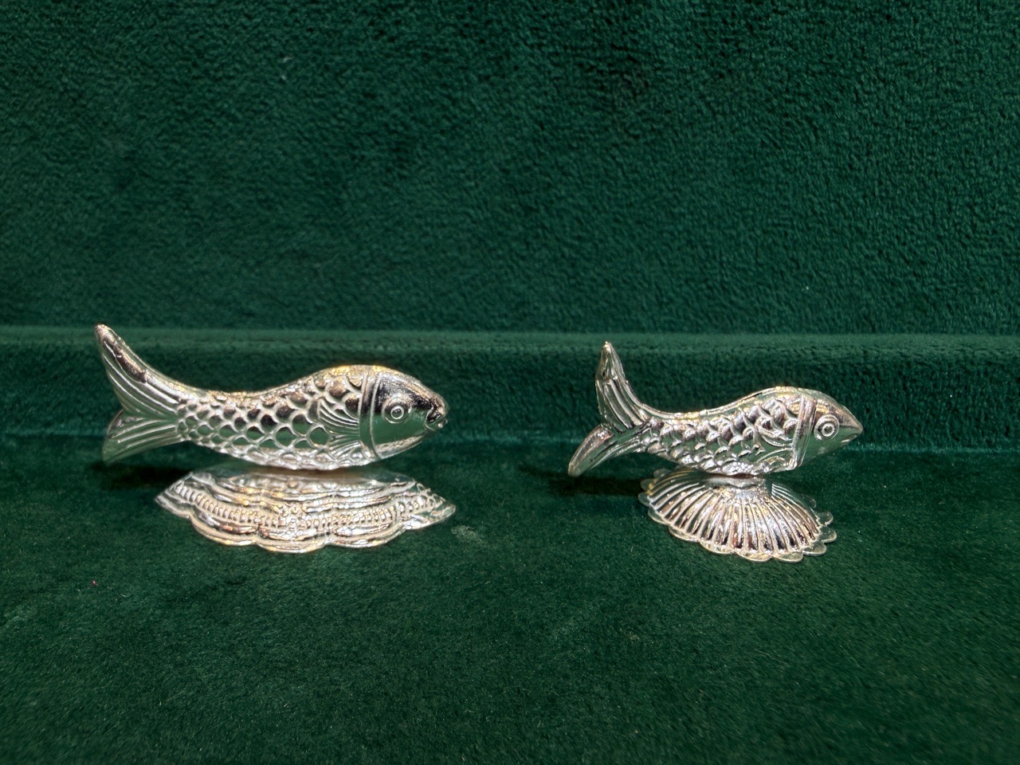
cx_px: 510
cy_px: 382
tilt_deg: -21.4
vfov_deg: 56.8
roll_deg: -0.2
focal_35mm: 24
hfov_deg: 71.6
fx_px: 707
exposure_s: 1/100
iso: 50
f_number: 2.2
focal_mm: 2.22
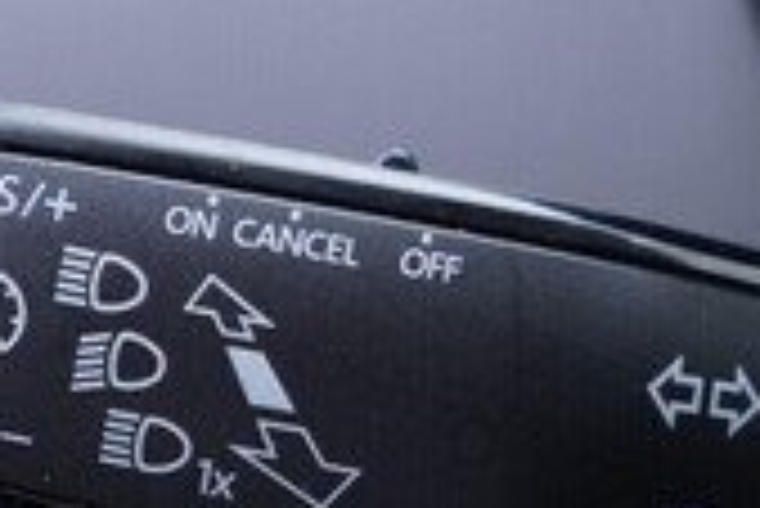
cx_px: 337
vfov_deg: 11.7
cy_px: 227
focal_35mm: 117
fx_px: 2472
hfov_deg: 17.5
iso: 250
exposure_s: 1/40
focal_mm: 24
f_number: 2.8
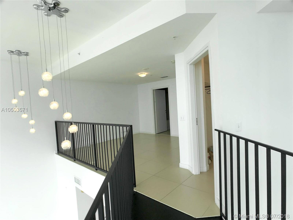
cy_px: 110
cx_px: 146
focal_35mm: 28
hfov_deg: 63.4
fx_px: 237
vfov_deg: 49.7
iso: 20
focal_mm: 3.99
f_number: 1.8
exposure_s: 1/163
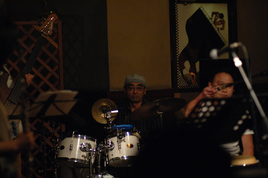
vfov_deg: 10.7
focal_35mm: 128
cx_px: 134
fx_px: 948
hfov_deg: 16.1
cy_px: 89
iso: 800
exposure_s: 1/180
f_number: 1.4
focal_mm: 85
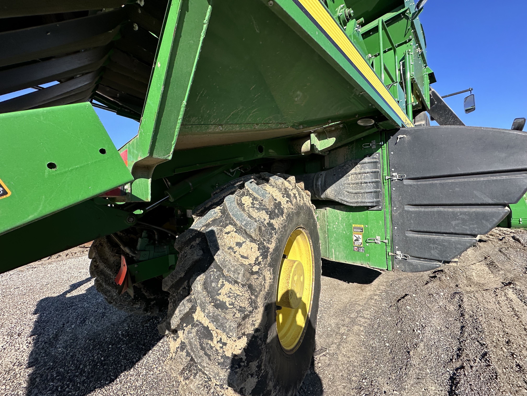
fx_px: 213
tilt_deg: -2.5
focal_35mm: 14
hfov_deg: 102.1
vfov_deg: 85.7
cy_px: 198
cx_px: 264
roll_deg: +2.6
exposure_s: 1/831
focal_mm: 2.22
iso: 40
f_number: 2.2
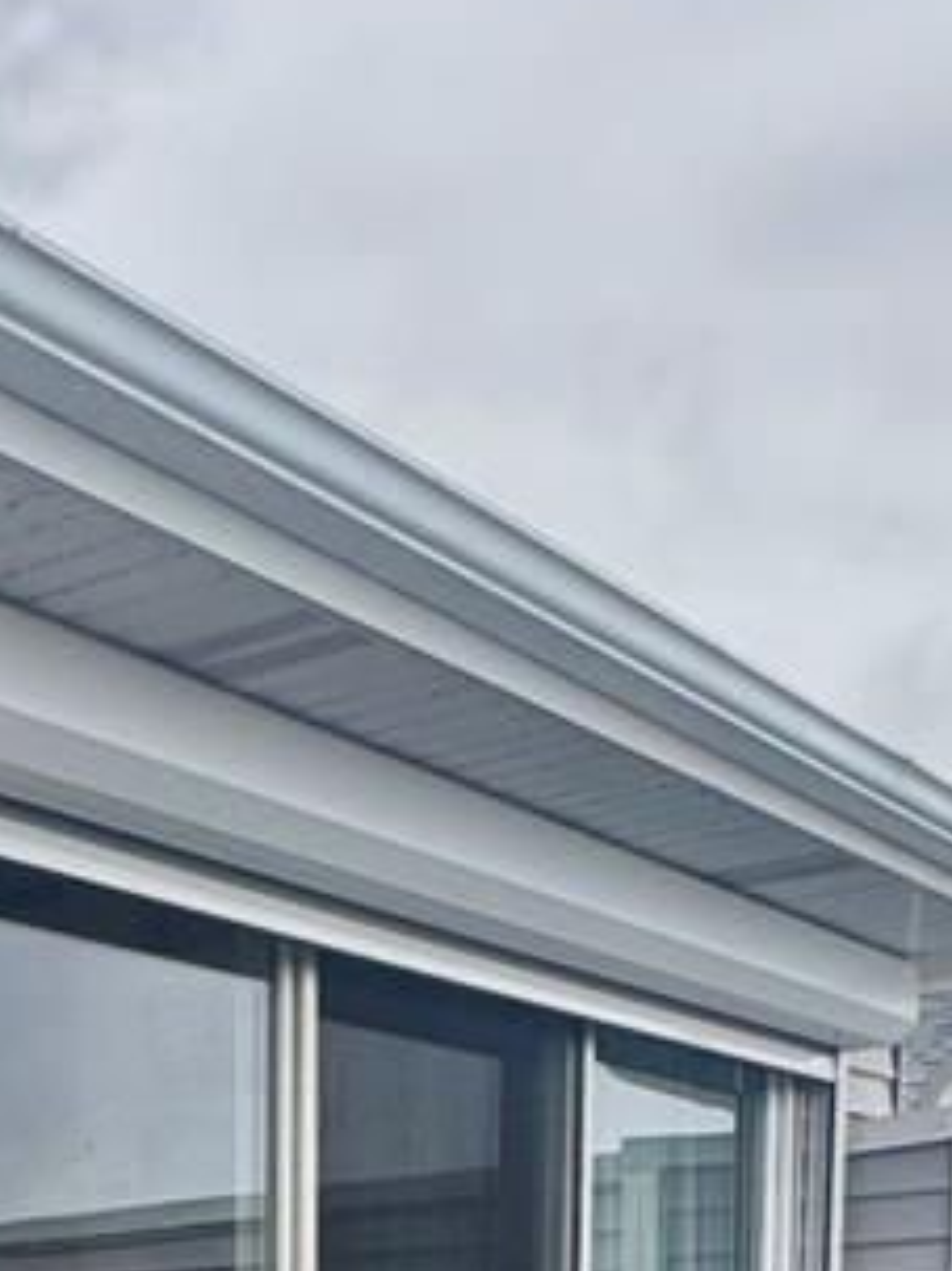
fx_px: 2605
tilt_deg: -9.3
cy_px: 1833
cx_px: -239
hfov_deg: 19.3
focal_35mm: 71
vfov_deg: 23.0
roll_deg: +2.0
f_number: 2.2
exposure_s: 1/212
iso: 40
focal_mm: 2.22
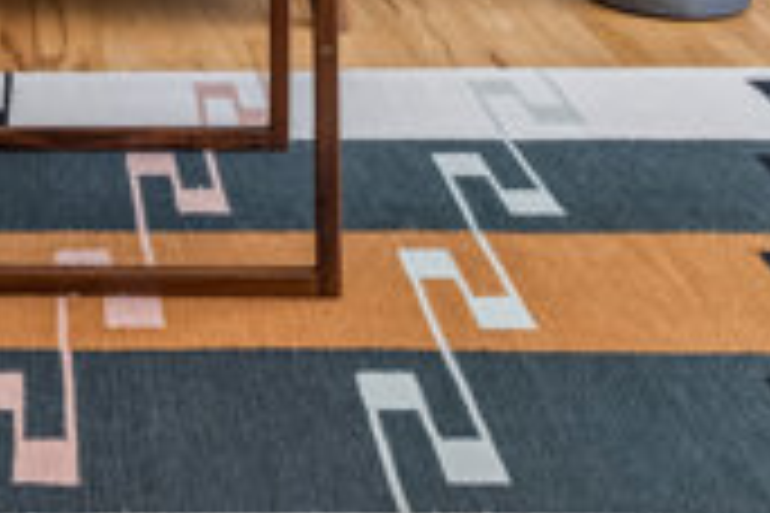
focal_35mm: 84
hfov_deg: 23.6
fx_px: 1797
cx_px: 95
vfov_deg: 13.8
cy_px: -520
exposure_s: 1/25
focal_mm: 18
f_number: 10
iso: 160
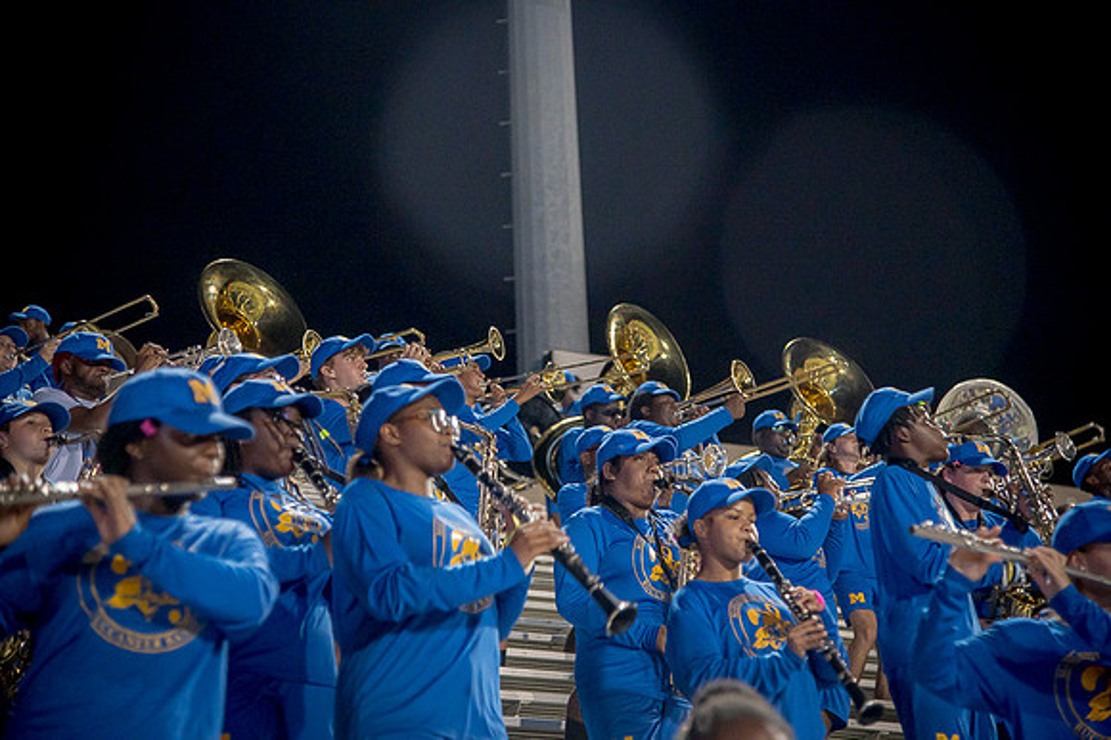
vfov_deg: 15.9
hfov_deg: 23.7
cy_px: 370
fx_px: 2652
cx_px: 556
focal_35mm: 86
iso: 2000
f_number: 4
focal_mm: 86
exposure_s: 1/200
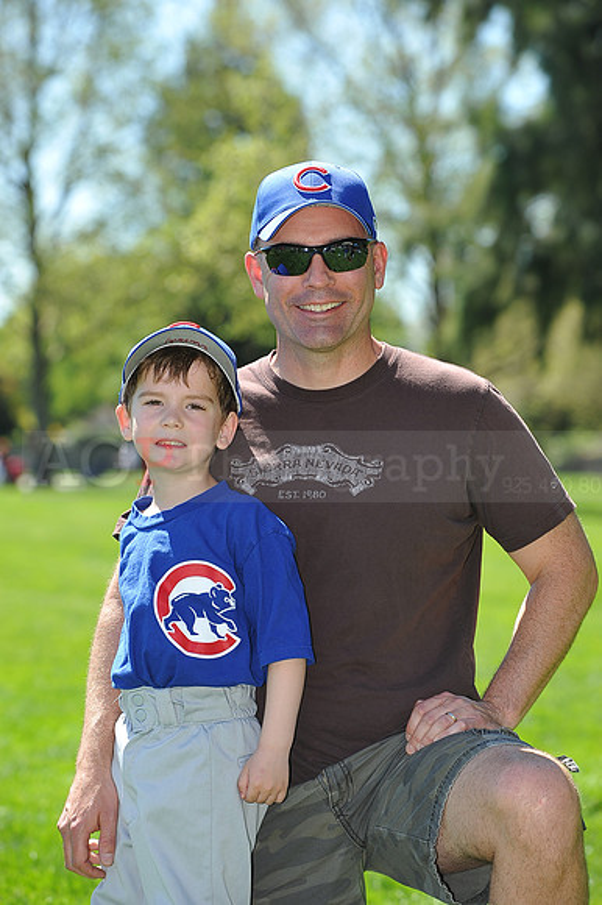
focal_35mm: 130
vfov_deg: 15.8
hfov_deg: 10.5
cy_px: 452
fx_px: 3264
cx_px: 301
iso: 200
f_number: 5.6
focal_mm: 130
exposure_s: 1/400
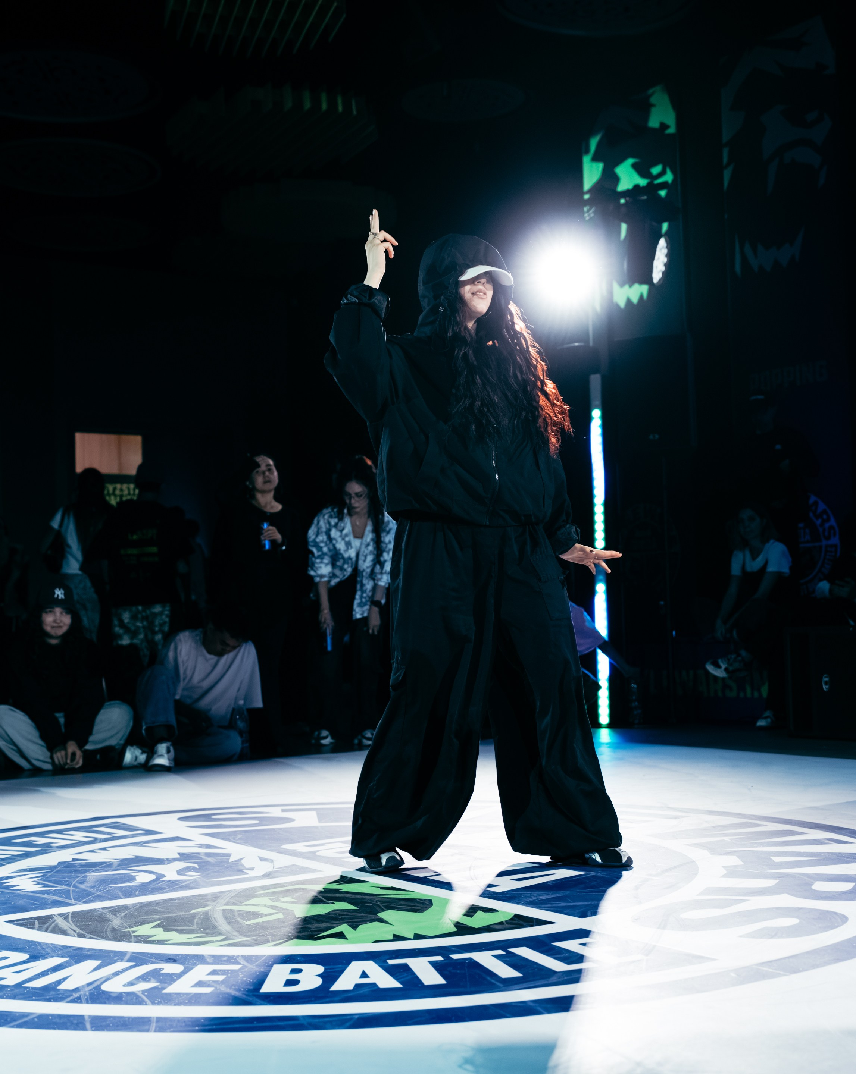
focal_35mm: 48
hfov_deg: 31.4
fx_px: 1522
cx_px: 428
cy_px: 537
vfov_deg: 38.9
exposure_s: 1/800
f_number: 2.8
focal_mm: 34
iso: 3200
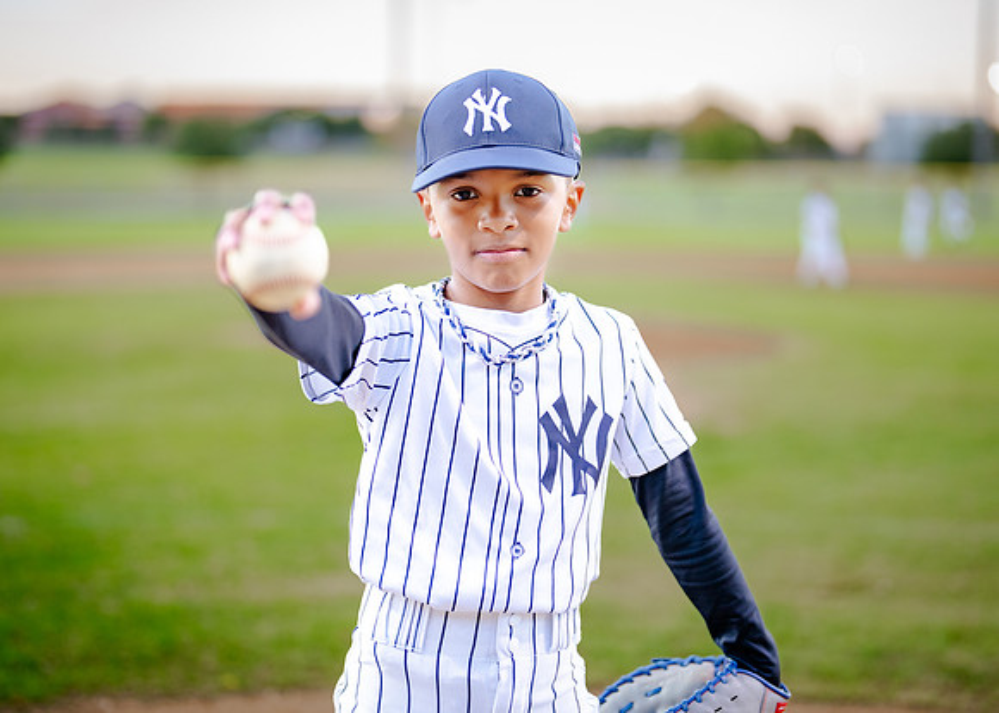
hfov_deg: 32.0
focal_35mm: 61
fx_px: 1739
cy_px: 312
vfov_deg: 23.2
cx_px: 514
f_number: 1.2
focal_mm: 50
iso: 400
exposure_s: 1/500
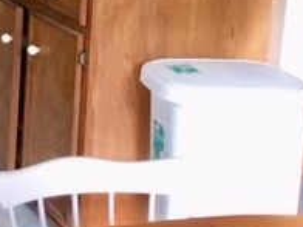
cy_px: -83
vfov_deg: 14.0
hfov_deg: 17.8
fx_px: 884
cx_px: -124
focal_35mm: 101
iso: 32
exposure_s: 1/40
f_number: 2.4
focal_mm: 3.3
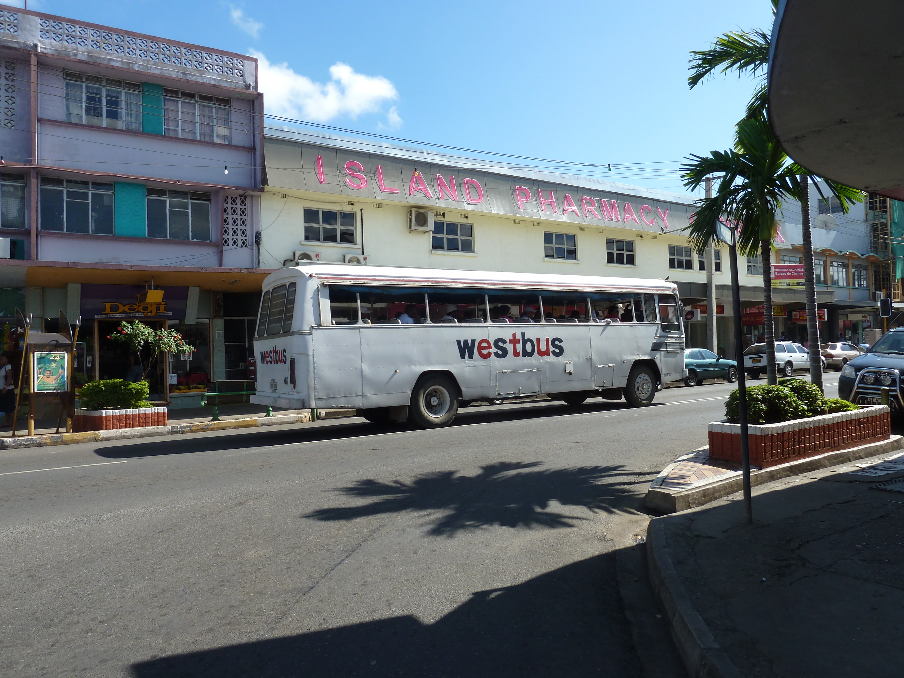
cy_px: 339
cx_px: 452
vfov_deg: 54.9
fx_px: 653
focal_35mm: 25
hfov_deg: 69.4
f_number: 4
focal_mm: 4.1
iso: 80
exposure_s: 1/400
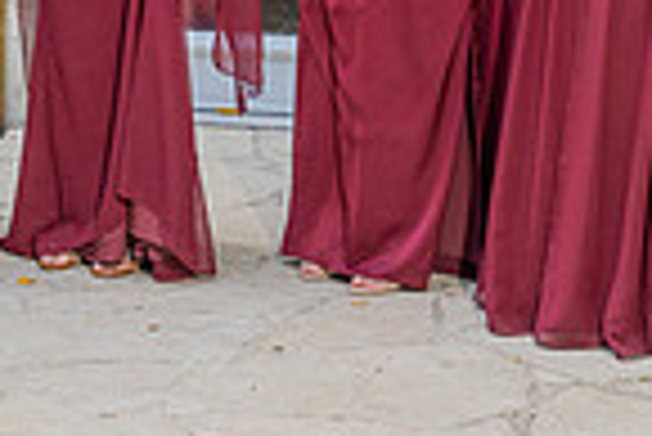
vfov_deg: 8.6
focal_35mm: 160
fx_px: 2901
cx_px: 168
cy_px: 19
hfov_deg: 12.8
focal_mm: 31.5
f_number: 5
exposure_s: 1/200
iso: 200
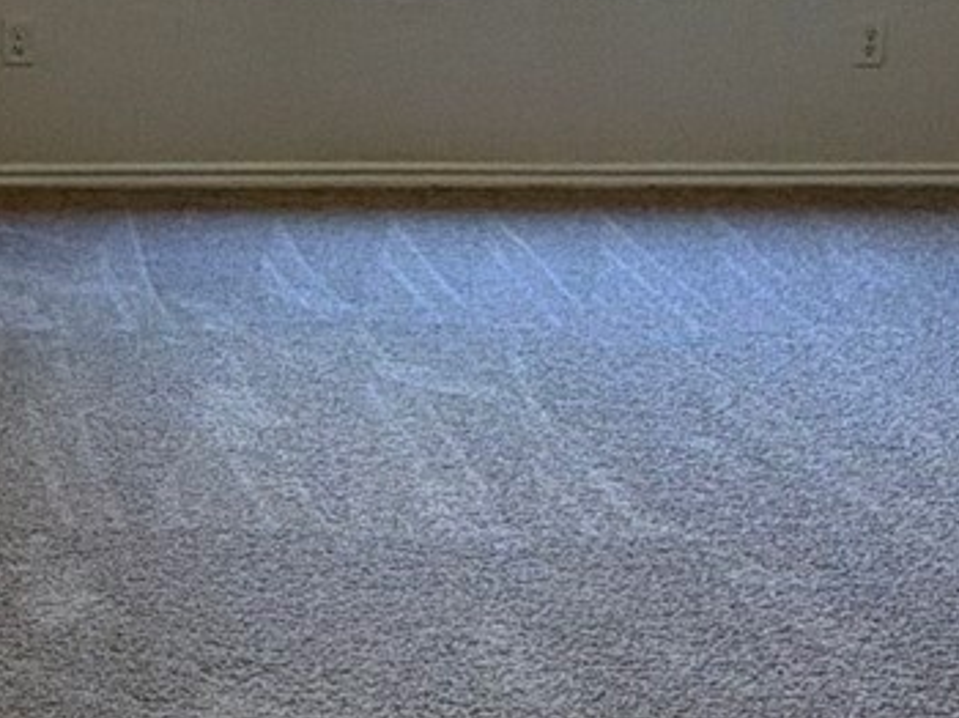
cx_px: 115
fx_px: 2270
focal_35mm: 82
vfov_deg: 17.8
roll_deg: +0.1
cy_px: 137
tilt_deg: -12.2
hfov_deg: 23.3
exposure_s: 1/120
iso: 64
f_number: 2.2
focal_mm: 2.22
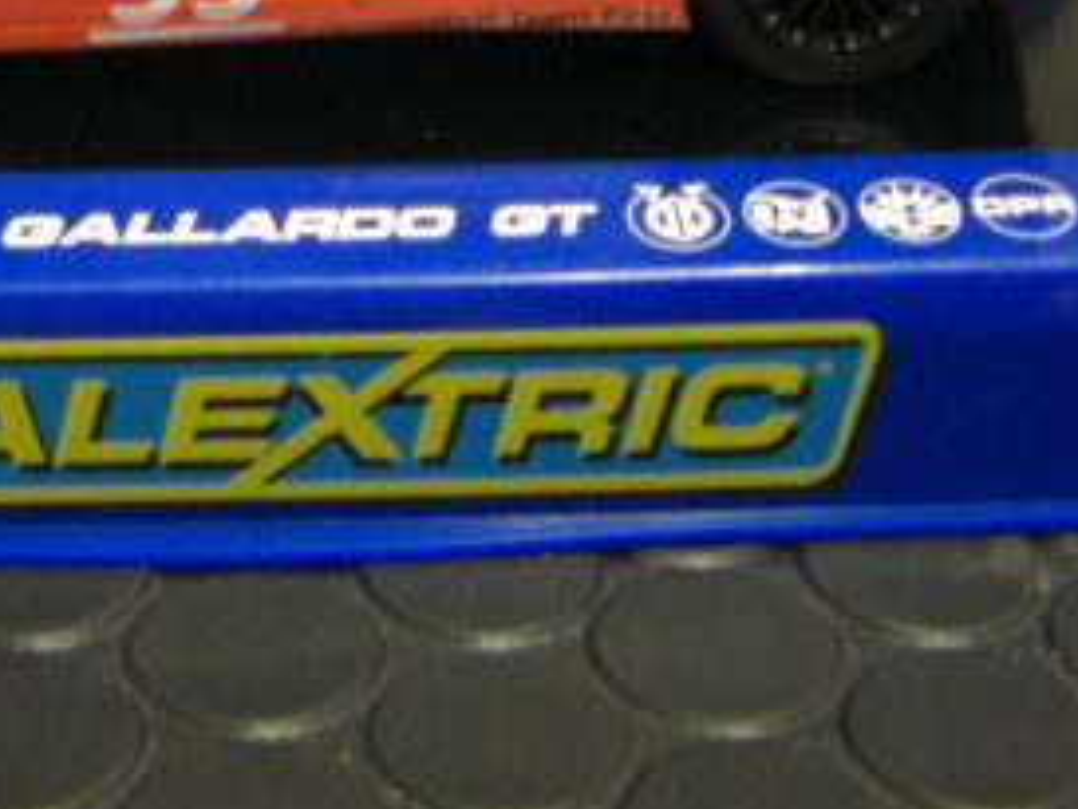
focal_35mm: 89
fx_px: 2773
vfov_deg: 16.2
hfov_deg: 21.6
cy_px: -47
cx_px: 166
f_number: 3.4
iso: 200
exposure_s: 1/20
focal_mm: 6.3
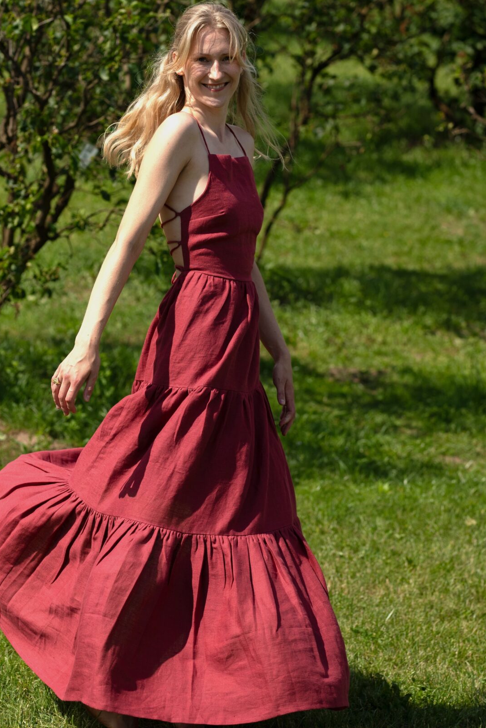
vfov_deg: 15.2
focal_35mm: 135
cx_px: 206
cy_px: 265
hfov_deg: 10.2
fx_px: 2733
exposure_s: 1/2500
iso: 160
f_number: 3.5
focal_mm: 85
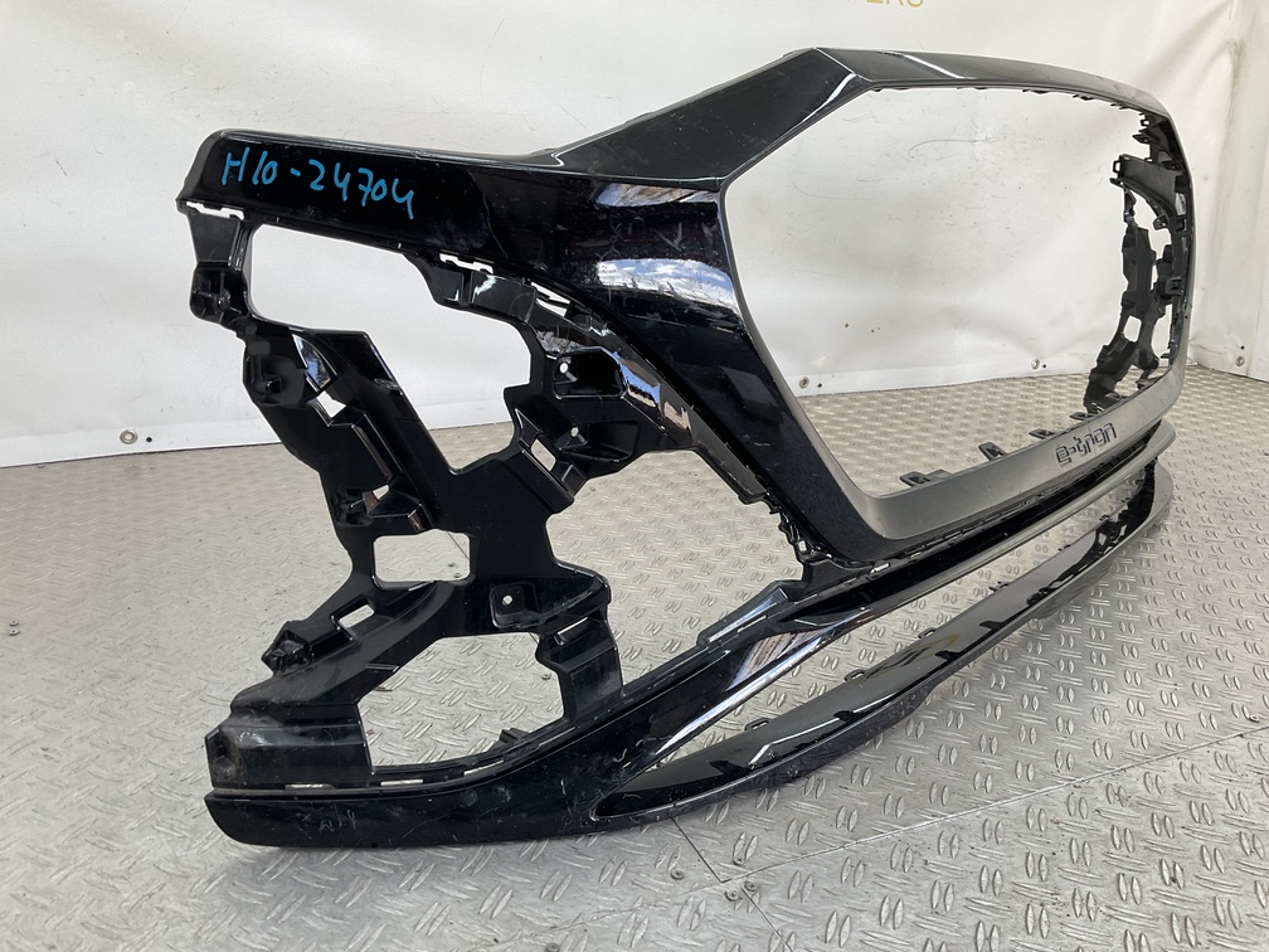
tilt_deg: -19.0
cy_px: 476
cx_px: 634
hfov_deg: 61.7
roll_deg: -5.4
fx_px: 1063
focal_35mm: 29
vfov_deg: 48.2
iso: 20
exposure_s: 1/120
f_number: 1.8
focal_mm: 3
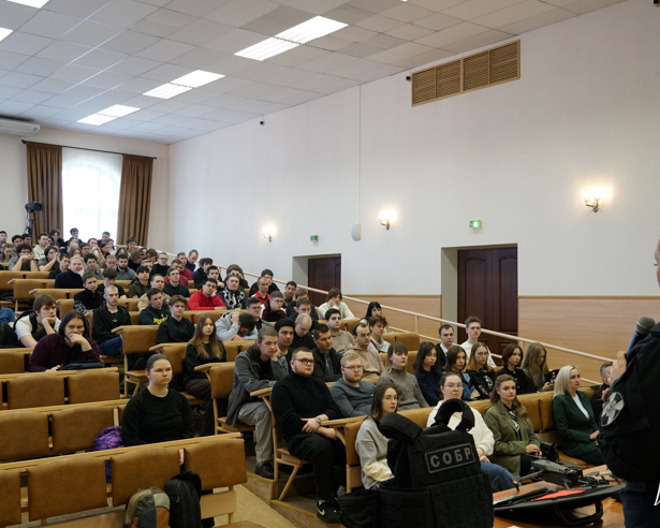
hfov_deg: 46.0
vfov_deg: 37.7
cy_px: 264
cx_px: 388
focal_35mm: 40
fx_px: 773
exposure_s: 1/160
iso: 1250
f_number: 4
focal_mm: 23
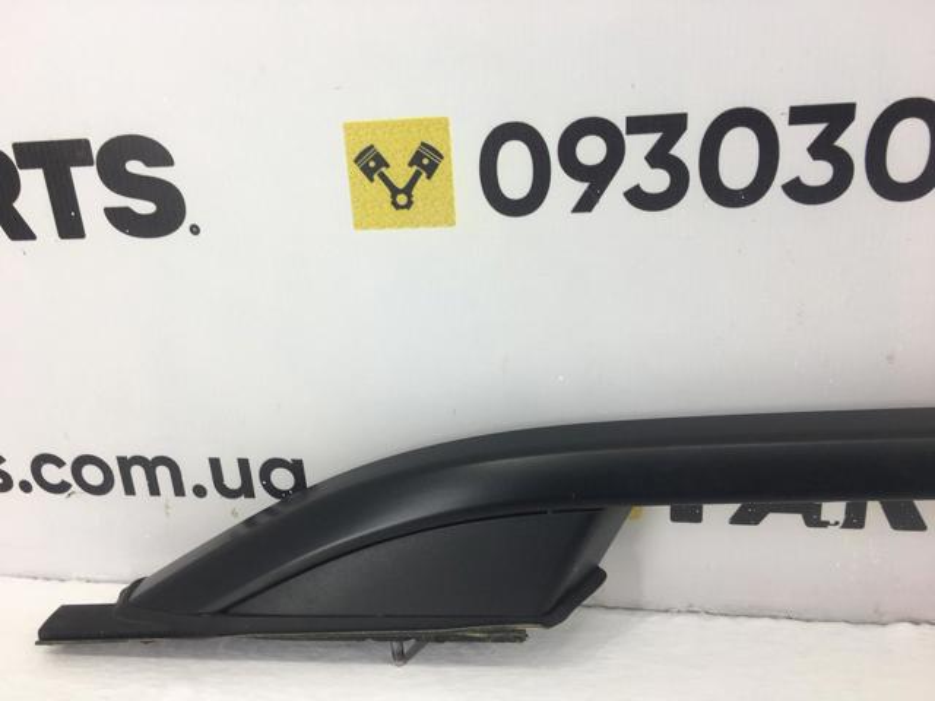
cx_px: 468
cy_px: 350
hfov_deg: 61.7
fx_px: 783
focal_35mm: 29
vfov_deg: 48.2
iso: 25
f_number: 2.2
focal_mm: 4.15
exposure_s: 1/50
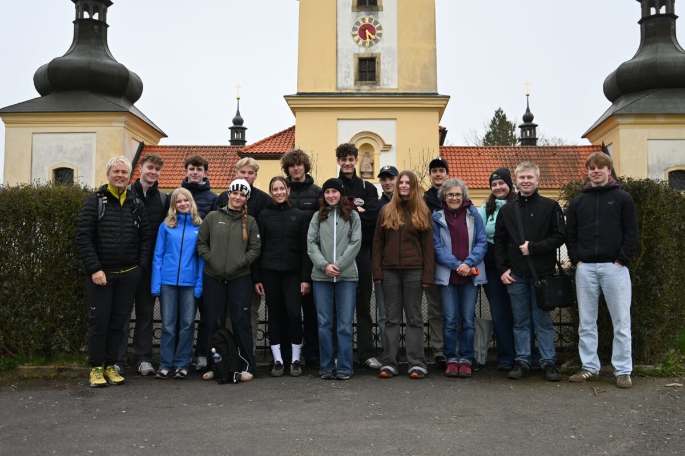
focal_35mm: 37
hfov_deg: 52.2
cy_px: 228
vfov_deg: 36.2
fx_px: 699
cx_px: 342
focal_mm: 24.5
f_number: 4.2
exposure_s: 1/250
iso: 250
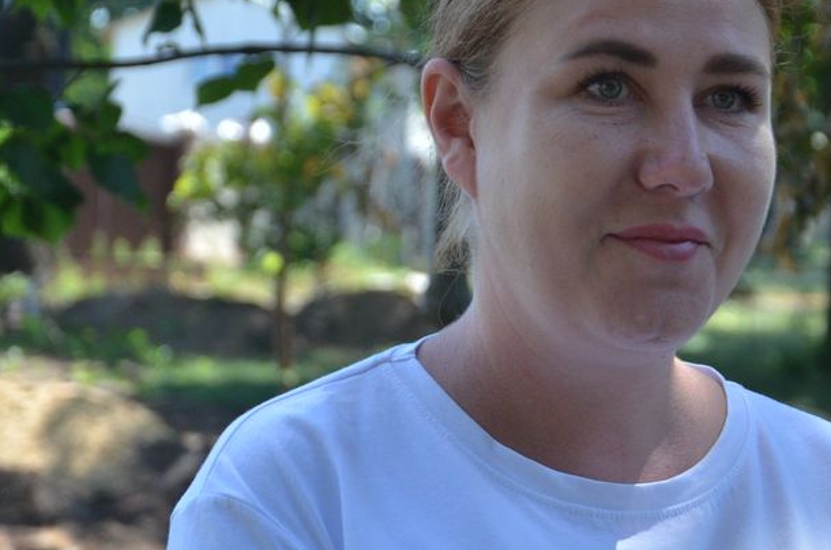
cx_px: 617
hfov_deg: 11.9
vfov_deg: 7.9
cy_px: 291
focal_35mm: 172
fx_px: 3962
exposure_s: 1/800
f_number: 5
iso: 500
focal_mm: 50
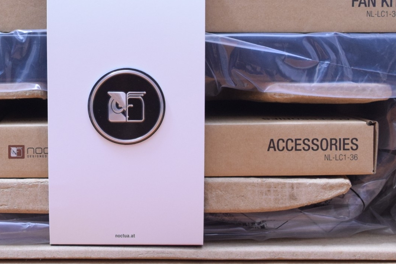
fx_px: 869
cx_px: 119
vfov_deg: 17.2
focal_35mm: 79
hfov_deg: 25.5
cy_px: 58
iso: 1600
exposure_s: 1/8
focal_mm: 26
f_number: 6.3
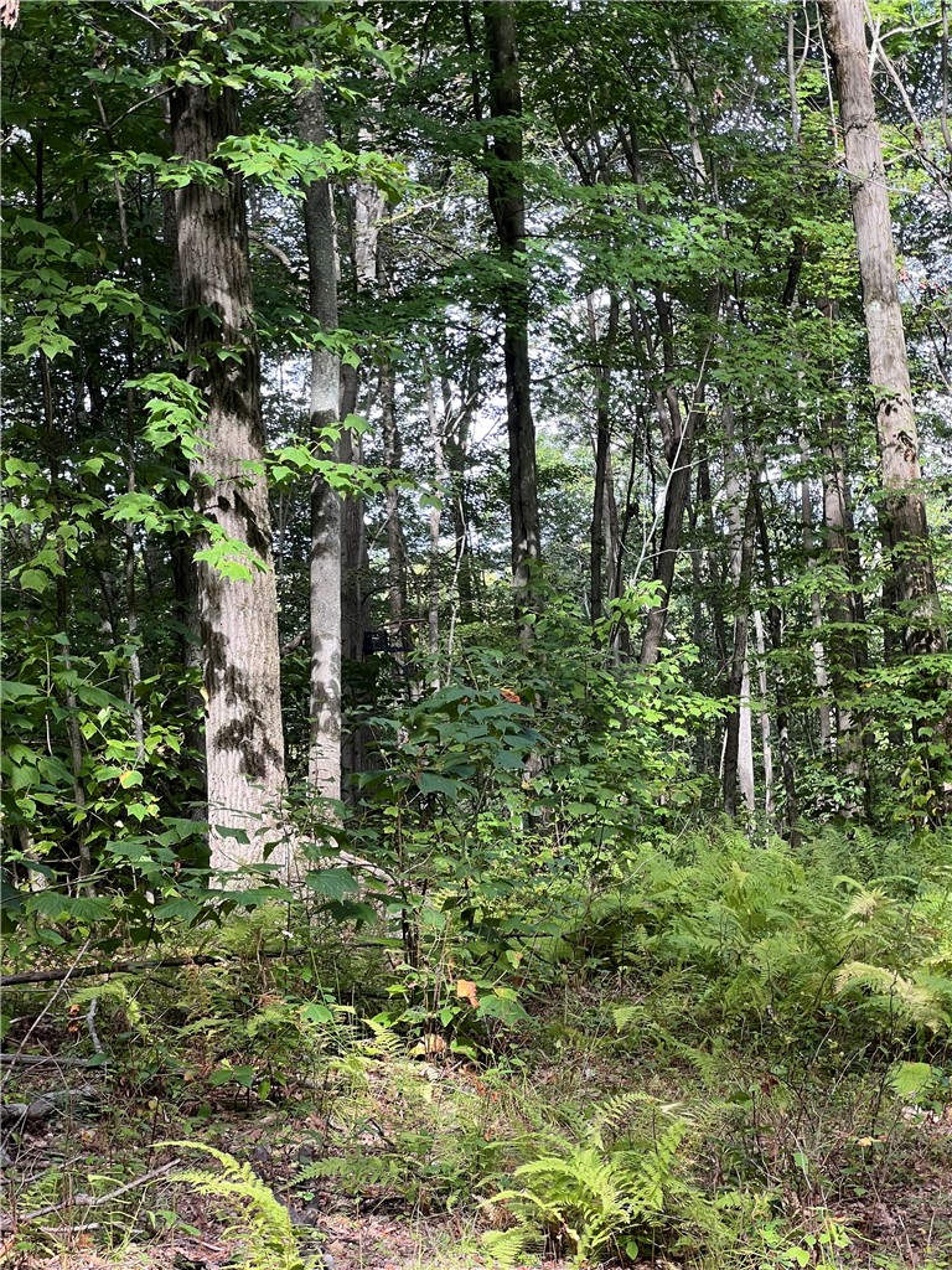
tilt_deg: +1.5
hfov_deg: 19.1
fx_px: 2824
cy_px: 635
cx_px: 476
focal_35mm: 77
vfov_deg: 25.3
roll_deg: +4.7
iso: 64
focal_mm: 9
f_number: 2.8
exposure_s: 1/99
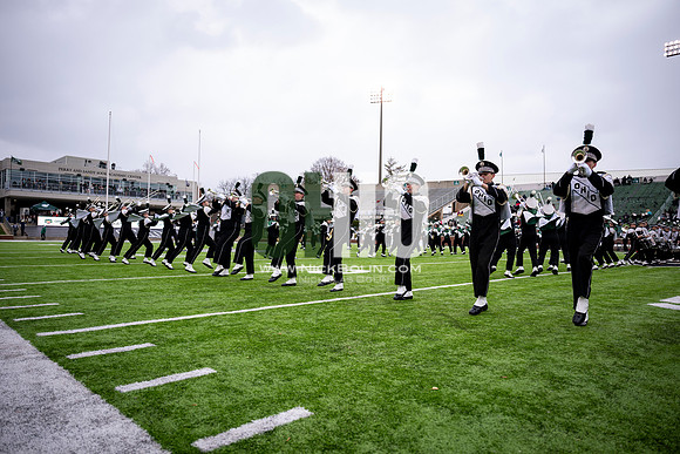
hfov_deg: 73.7
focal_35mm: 24
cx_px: 340
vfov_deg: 53.2
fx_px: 453
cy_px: 227
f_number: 2.8
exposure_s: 1/500
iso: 160
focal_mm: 24
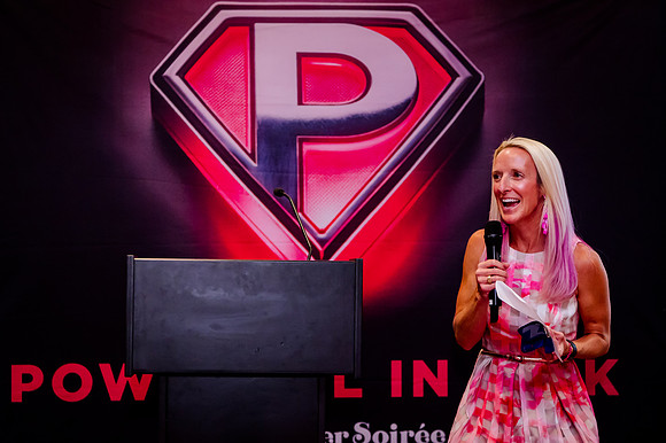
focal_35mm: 75
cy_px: 254
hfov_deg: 27.0
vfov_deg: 18.2
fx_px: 1387
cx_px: 325
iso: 2500
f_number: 3.2
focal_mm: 50
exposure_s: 1/250
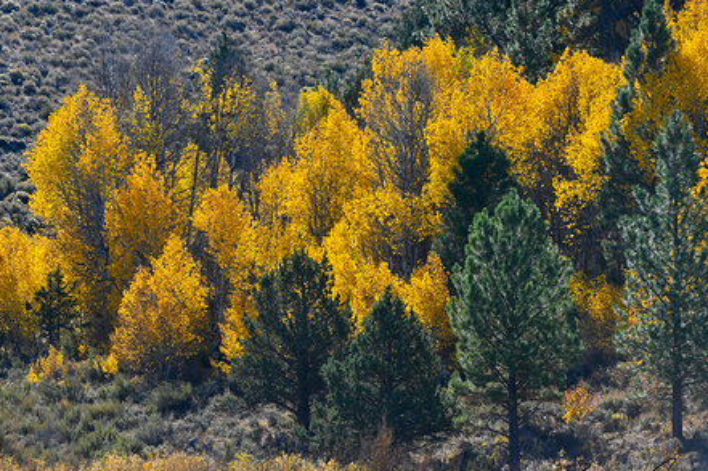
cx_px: 241
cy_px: 221
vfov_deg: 5.0
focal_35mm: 272
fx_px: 5343
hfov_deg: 7.6
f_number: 8
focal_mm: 200
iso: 100
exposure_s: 1/800
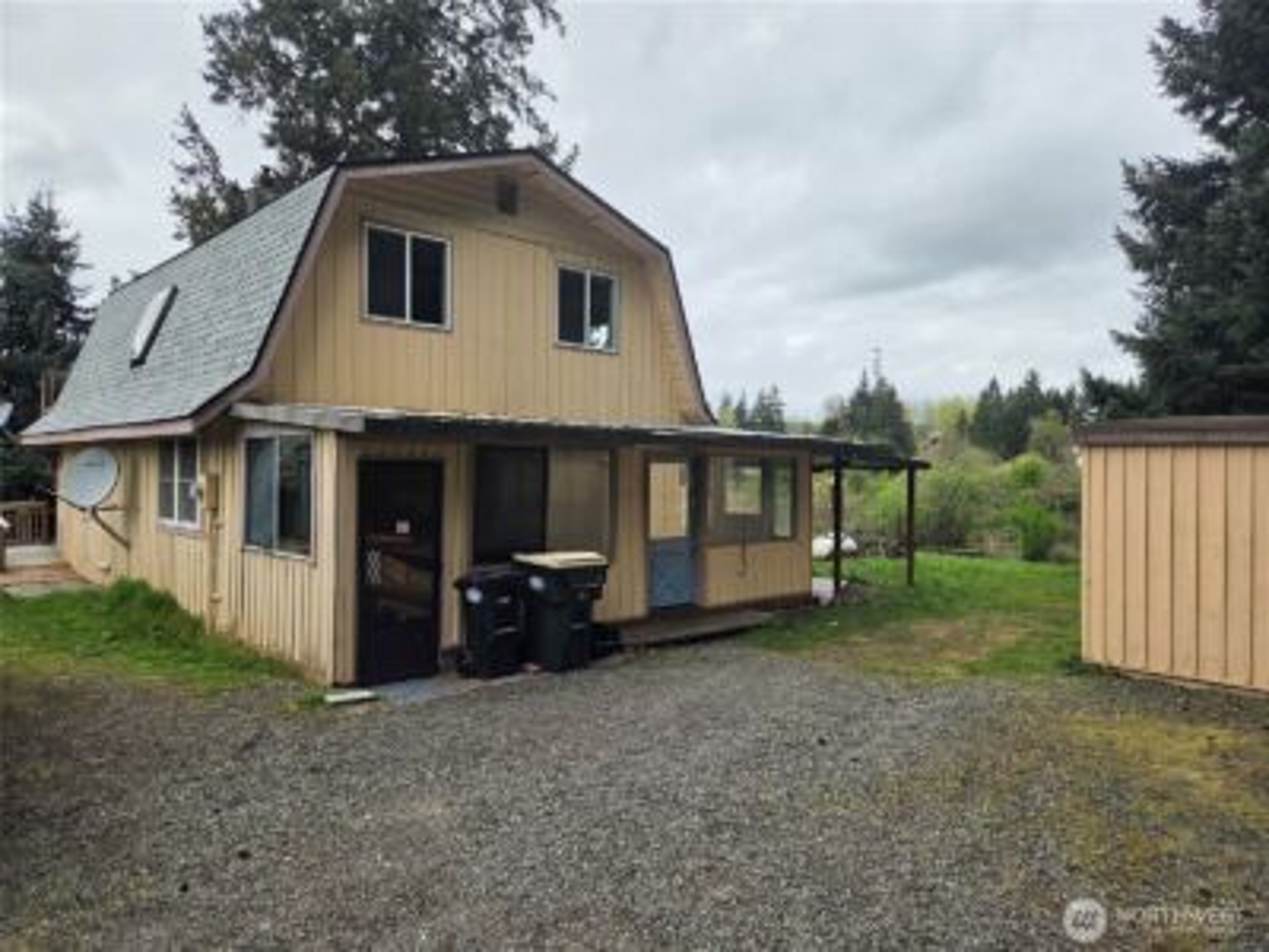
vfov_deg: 58.9
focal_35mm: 23
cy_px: 476
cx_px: 634
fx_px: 843
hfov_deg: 73.9
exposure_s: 1/3778
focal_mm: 5.4
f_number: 1.8
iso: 80
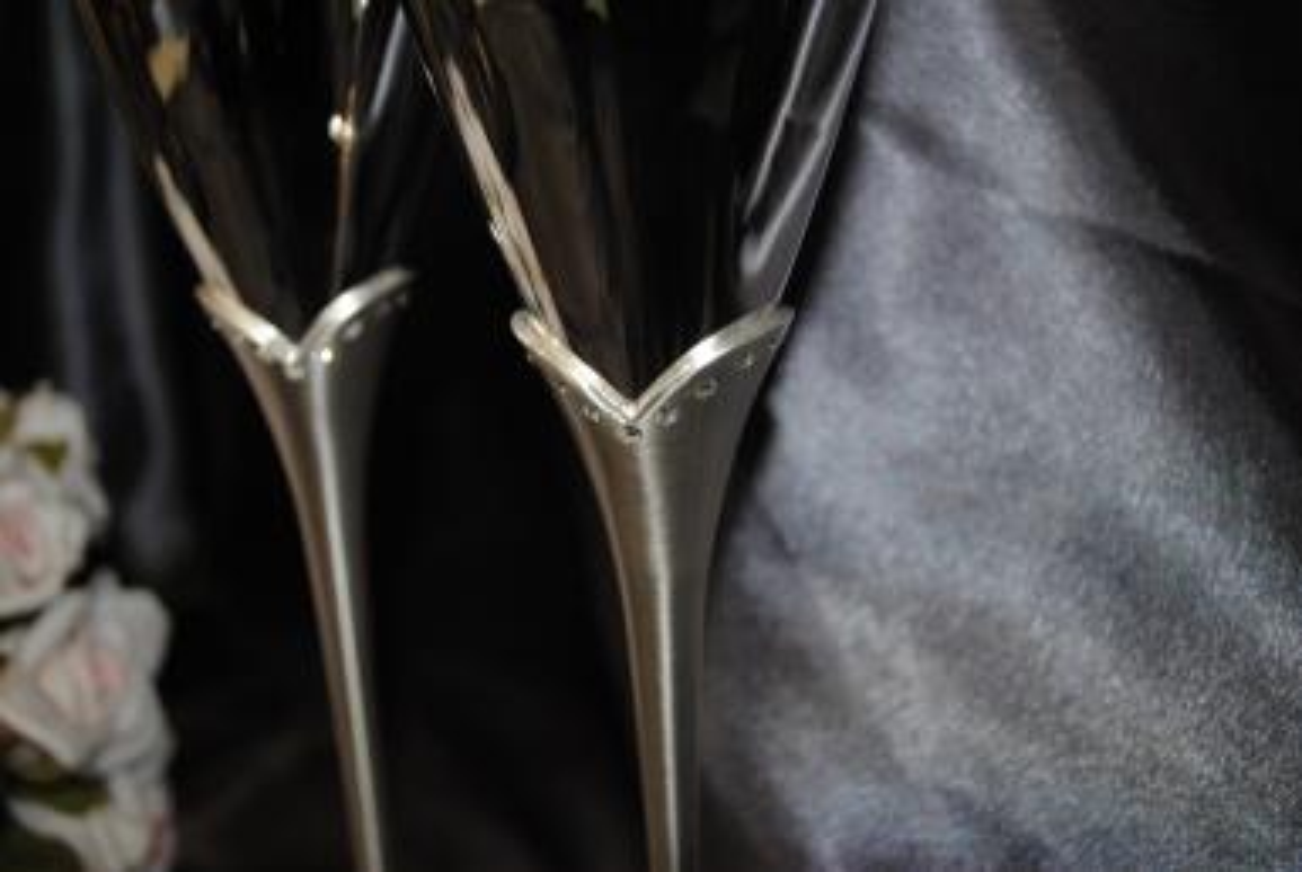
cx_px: 651
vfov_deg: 37.0
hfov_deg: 53.1
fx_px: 1304
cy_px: 436
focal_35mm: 36
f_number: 4
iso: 125
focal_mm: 24
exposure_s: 1/60
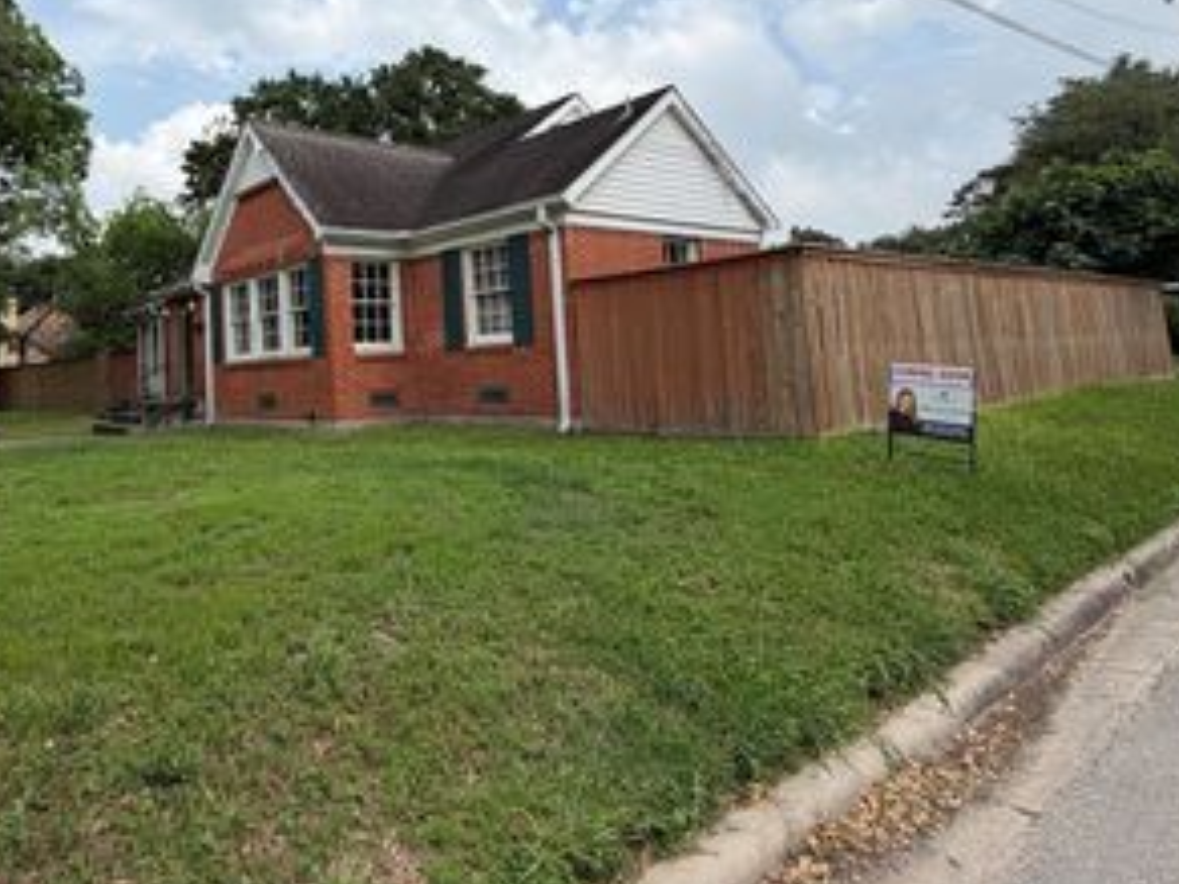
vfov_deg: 55.3
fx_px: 817
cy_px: 277
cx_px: 371
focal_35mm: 24
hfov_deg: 69.1
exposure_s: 1/1189
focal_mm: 2.22
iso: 20
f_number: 2.2
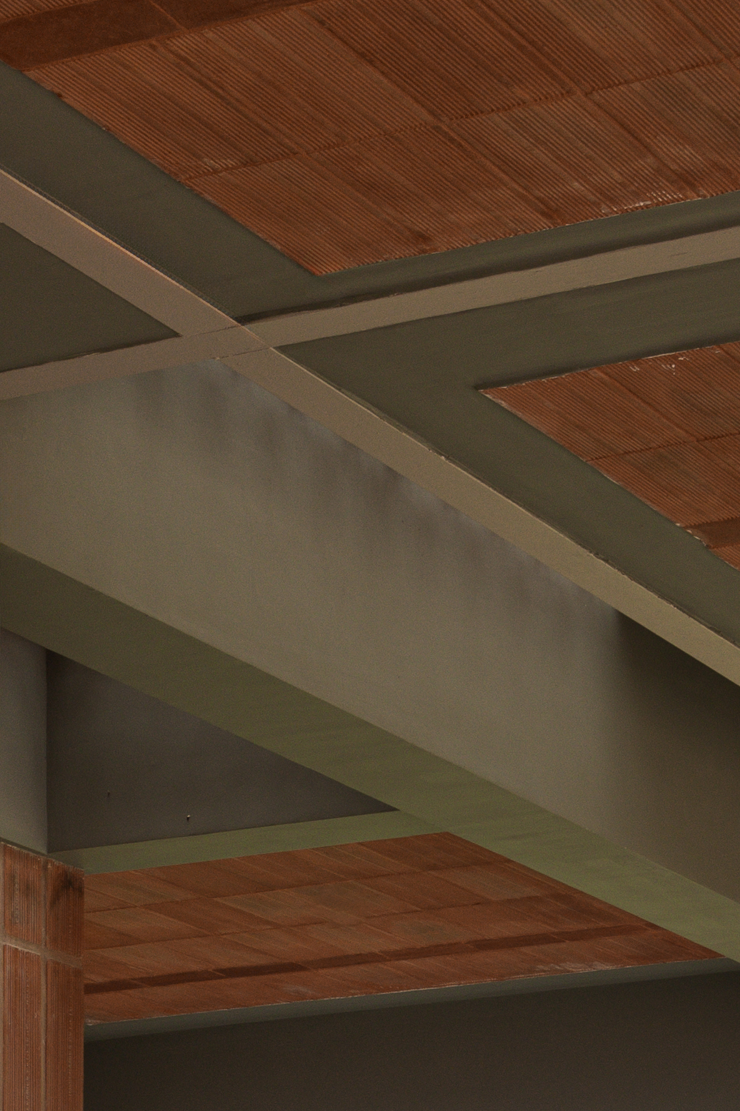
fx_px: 3916
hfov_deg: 10.8
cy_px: 1645
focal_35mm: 127
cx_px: 291
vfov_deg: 15.0
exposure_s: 1/15
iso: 50
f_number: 10
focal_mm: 33
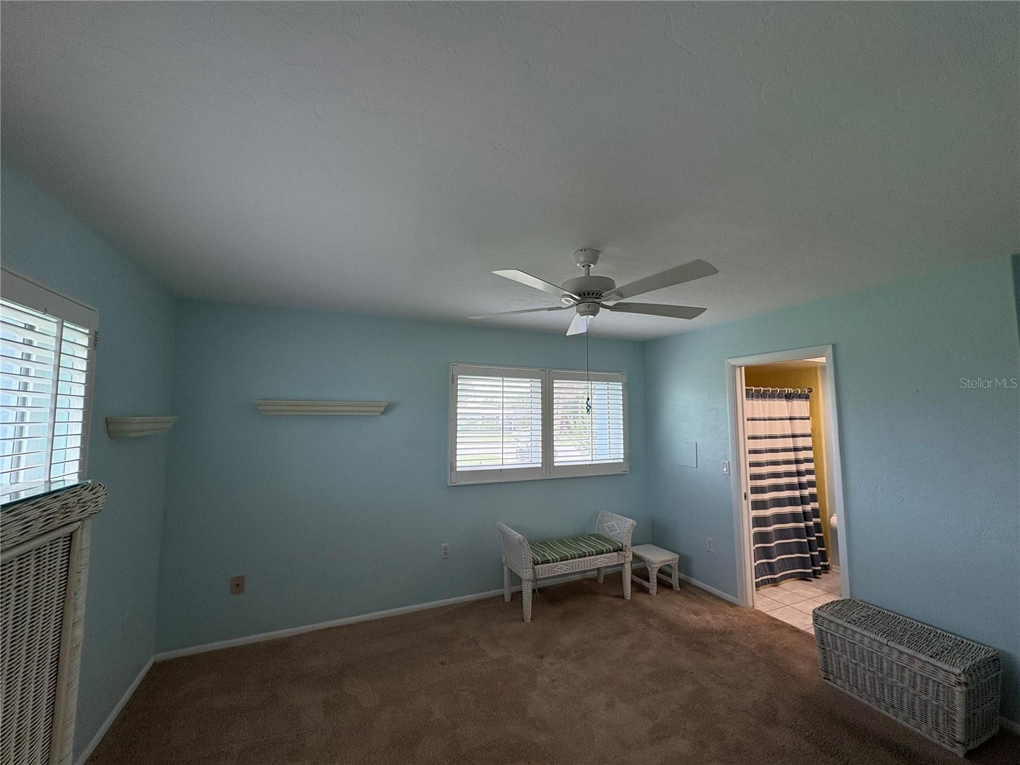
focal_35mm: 14
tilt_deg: +5.1
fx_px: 413
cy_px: 382
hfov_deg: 102.1
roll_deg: +0.2
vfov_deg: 85.7
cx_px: 510
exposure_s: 1/122
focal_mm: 2.22
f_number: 2.2
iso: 100
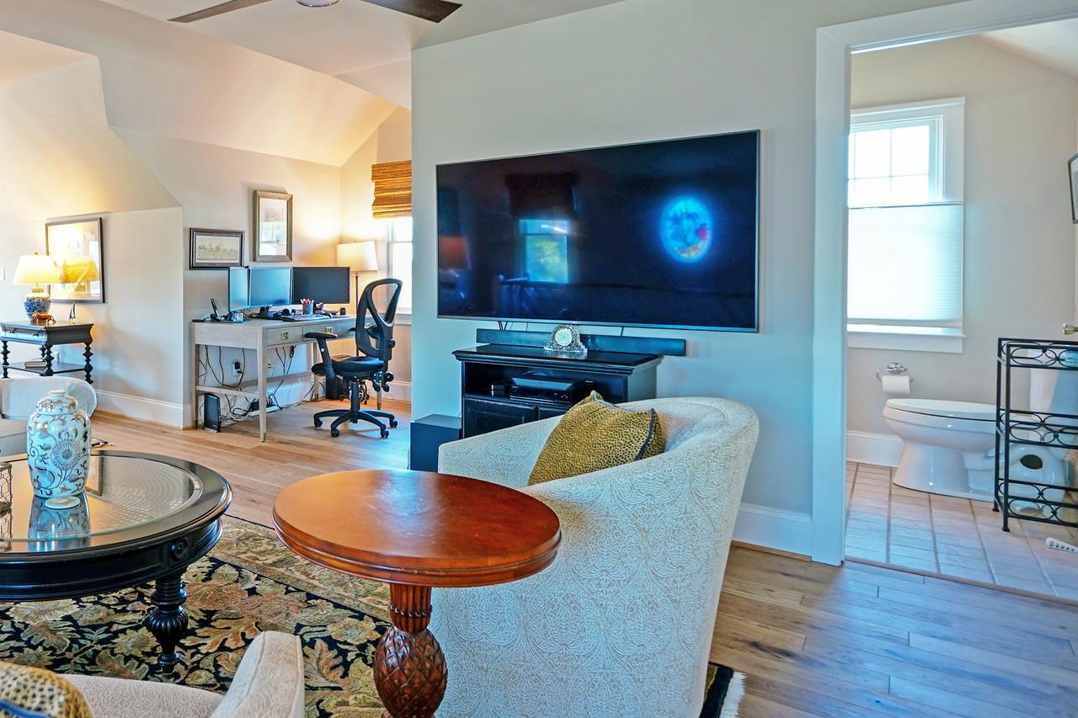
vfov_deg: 52.8
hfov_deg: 68.7
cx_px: 262
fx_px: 719
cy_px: 287
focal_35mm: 24
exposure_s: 1/30
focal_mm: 10
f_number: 2.8
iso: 400
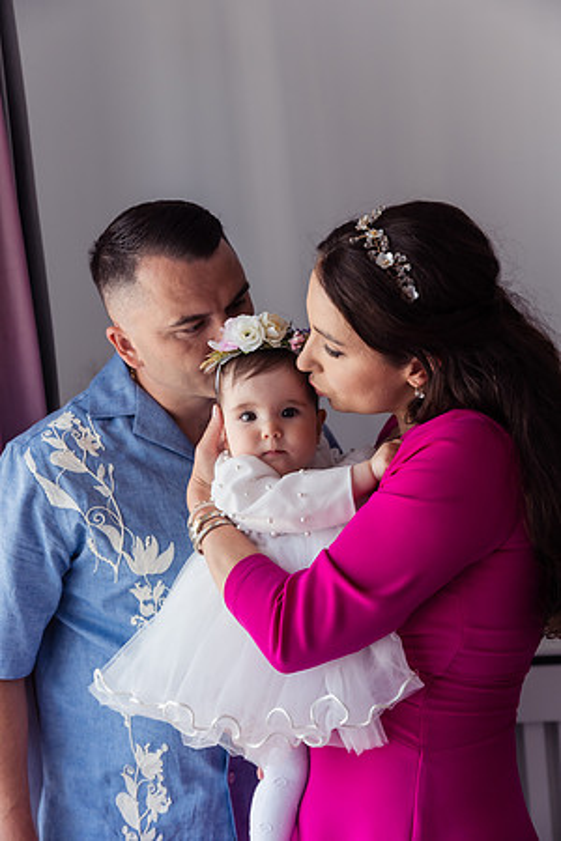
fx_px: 1122
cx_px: 280
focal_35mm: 48
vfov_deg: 41.1
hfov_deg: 28.1
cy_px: 420
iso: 800
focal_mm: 48
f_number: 3.2
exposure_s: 1/250
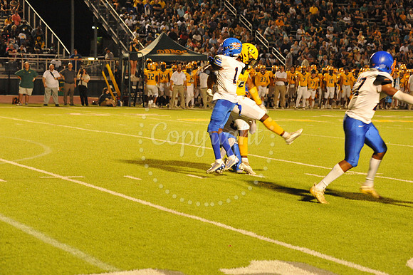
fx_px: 1376
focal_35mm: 120
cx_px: 206
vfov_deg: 11.4
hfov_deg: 17.1
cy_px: 138
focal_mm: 120
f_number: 5.6
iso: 6400
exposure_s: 1/200
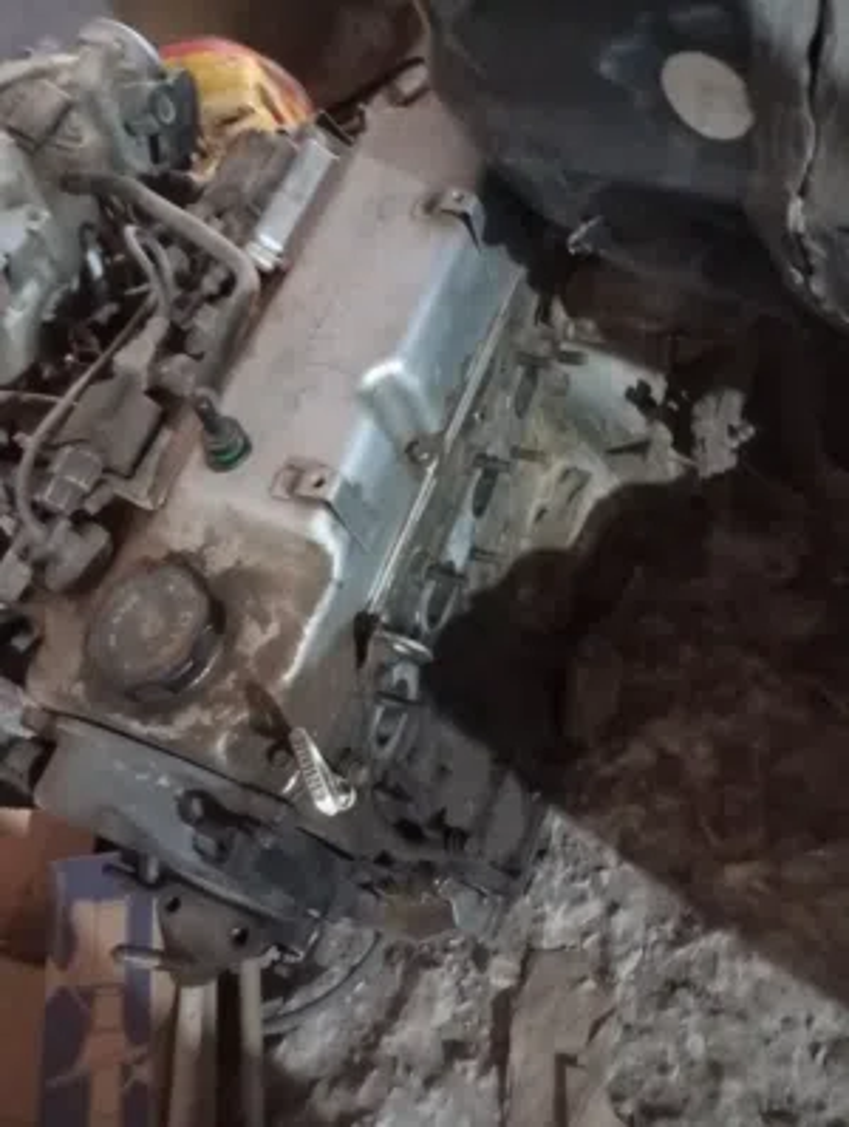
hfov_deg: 49.9
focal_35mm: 28
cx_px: 424
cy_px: 564
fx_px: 913
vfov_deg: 63.4
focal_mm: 4.27
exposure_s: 1/14.3
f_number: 1.8
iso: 12600
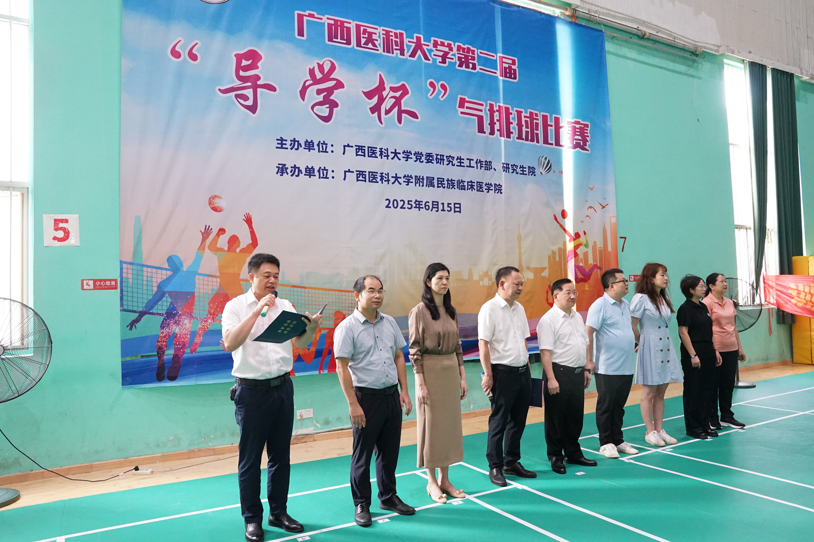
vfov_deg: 49.6
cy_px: 271
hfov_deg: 69.4
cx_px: 407
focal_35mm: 26
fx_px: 588
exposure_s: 1/80
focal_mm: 26
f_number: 5
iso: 4000
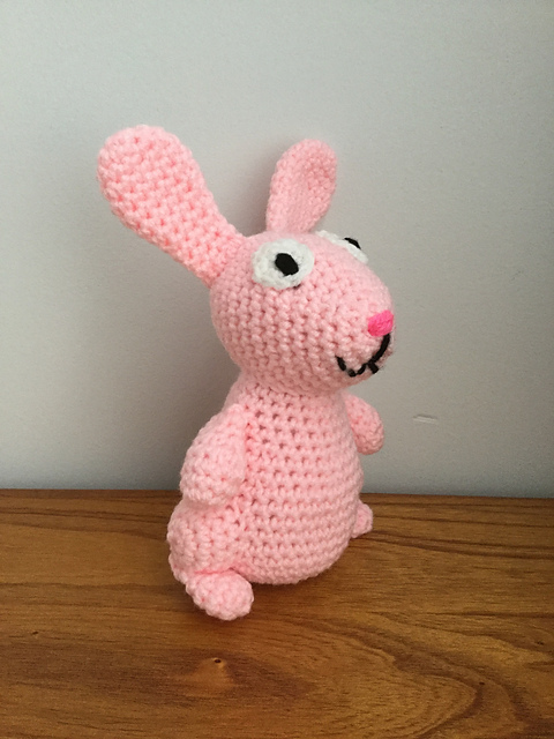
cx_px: 277
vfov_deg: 58.4
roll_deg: -0.5
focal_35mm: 31
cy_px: 370
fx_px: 662
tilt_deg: -21.1
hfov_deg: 45.4
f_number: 2.4
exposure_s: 1/30
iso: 160
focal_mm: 3.3
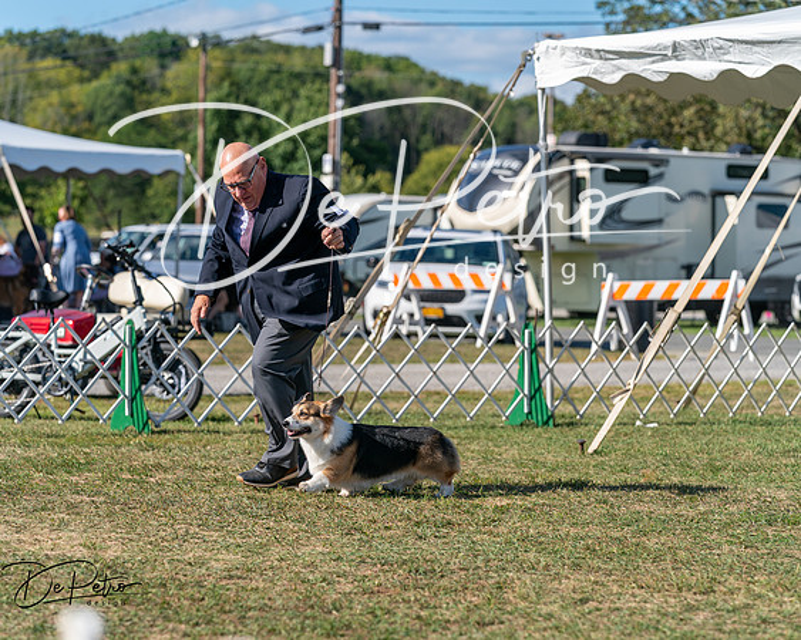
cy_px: 320
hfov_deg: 13.6
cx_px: 400
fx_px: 3363
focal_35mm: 142
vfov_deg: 10.9
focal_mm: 126
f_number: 4.5
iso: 125
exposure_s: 1/1250
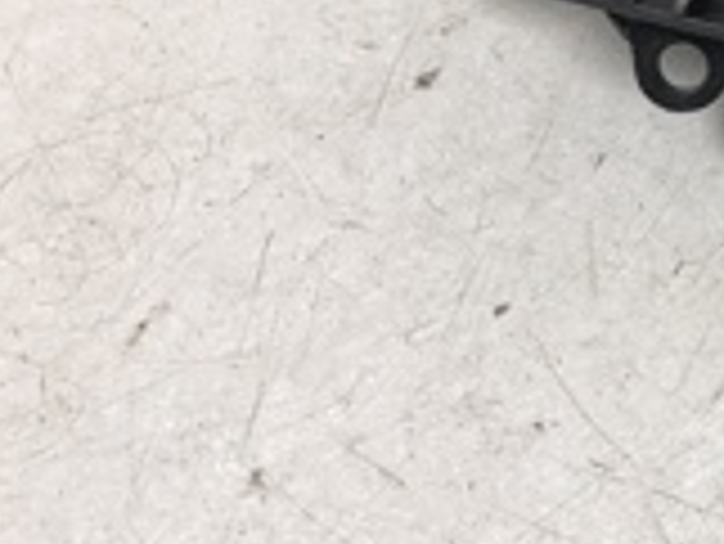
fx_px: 2323
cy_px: -153
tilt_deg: -54.0
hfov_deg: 15.1
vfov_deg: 12.9
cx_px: 1354
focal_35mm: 111
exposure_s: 1/25
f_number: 1.8
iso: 32
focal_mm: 4
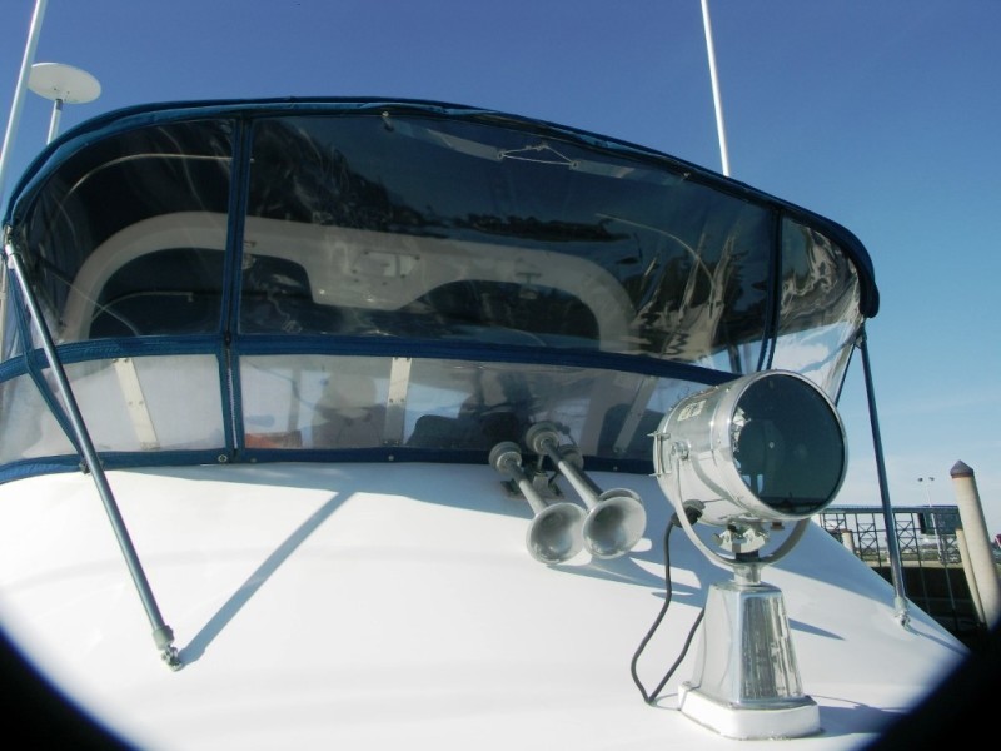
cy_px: 376
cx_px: 500
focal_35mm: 28
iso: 50
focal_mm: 7.4
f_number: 7.1
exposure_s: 1/200
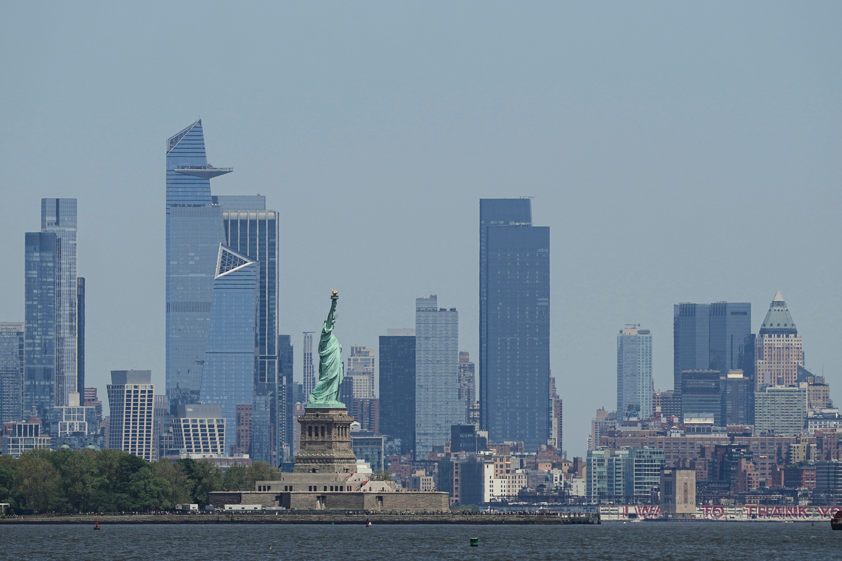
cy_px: 280
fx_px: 14032
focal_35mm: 600
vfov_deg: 2.3
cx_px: 421
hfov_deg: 3.4
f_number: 4.5
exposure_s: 1/2500
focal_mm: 400
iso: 125
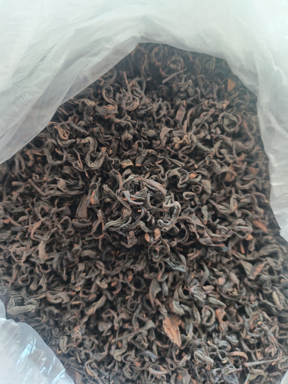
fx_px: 277
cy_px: 192
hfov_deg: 54.9
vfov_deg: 69.4
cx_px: 144
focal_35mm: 25
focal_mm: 4.7
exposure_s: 1/50
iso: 780
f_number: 1.7
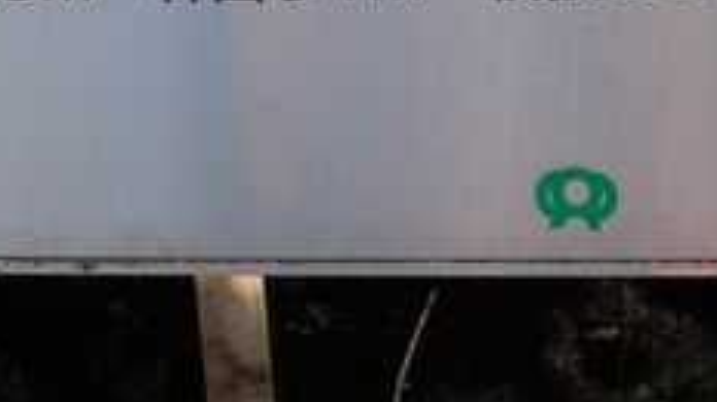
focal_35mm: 126
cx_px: 232
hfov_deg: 17.0
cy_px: 31
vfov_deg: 9.5
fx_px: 2393
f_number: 5.6
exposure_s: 1/160
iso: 80
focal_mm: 14.3
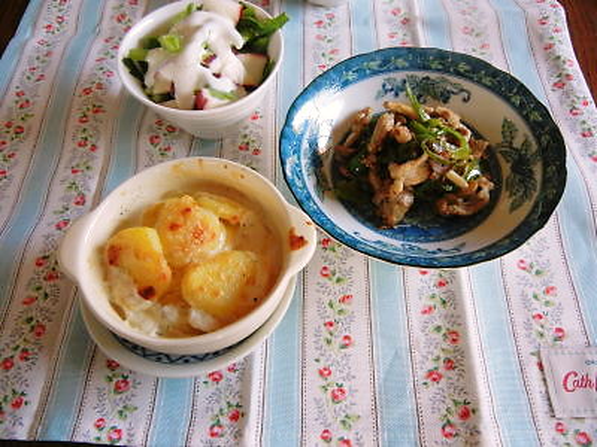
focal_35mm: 30
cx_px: 298
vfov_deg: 46.8
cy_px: 224
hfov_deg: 60.0
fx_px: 517
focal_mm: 5.4
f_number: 3.5
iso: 261
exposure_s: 1/30
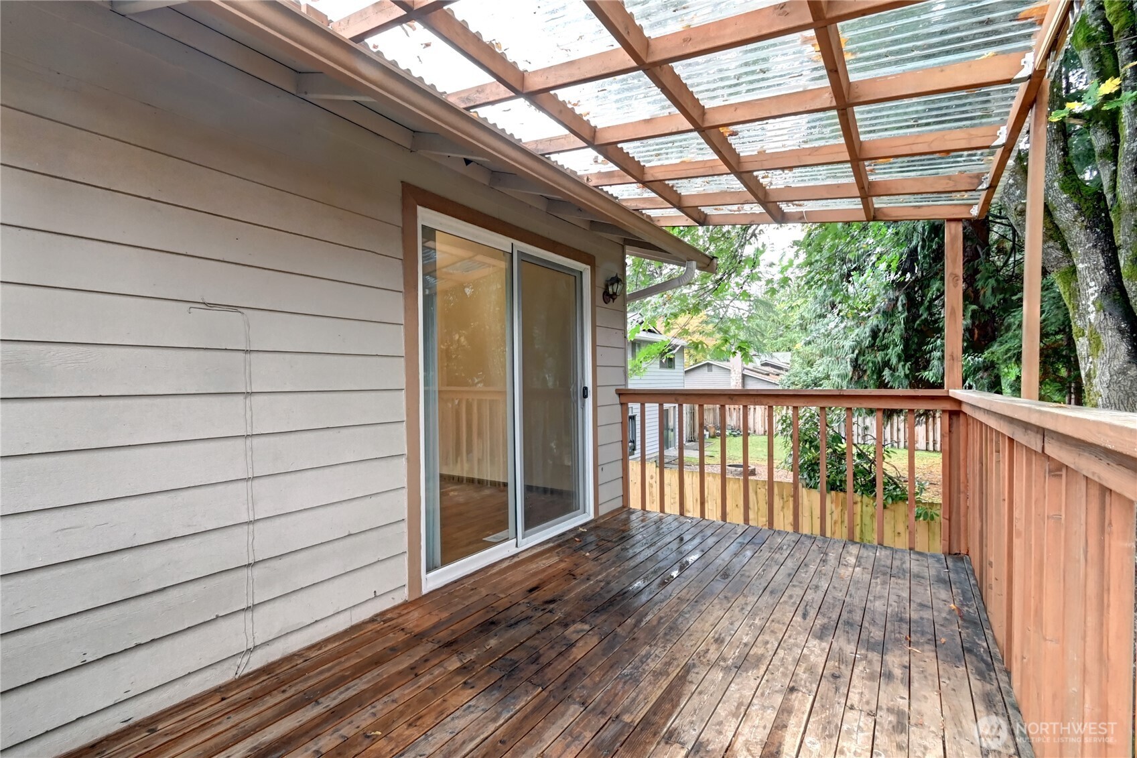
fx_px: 474
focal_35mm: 15
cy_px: 379
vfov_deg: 77.3
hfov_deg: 100.4
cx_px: 568
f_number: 11
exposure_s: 1/25
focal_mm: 10
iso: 4000
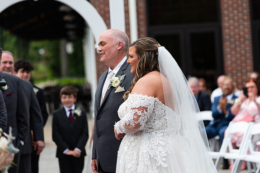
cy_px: 86
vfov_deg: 10.9
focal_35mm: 125
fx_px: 905
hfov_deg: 16.3
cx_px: 130
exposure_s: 1/640
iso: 64
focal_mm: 120
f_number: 2.8
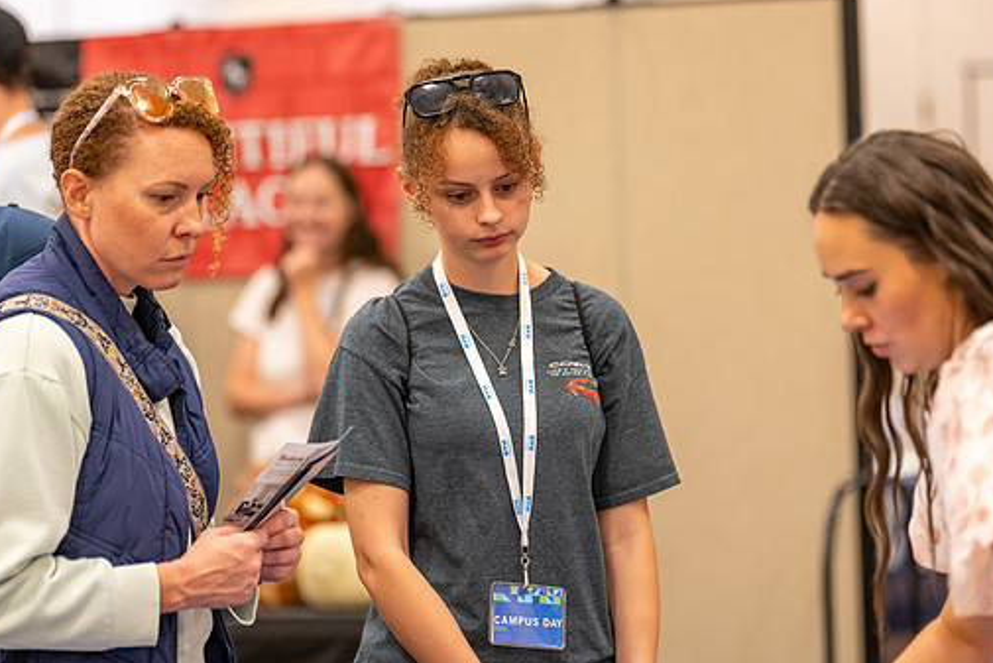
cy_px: 304
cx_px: 484
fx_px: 4276
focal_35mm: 155
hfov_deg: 13.2
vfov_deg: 8.9
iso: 800
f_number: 2.8
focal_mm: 135
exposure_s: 1/125
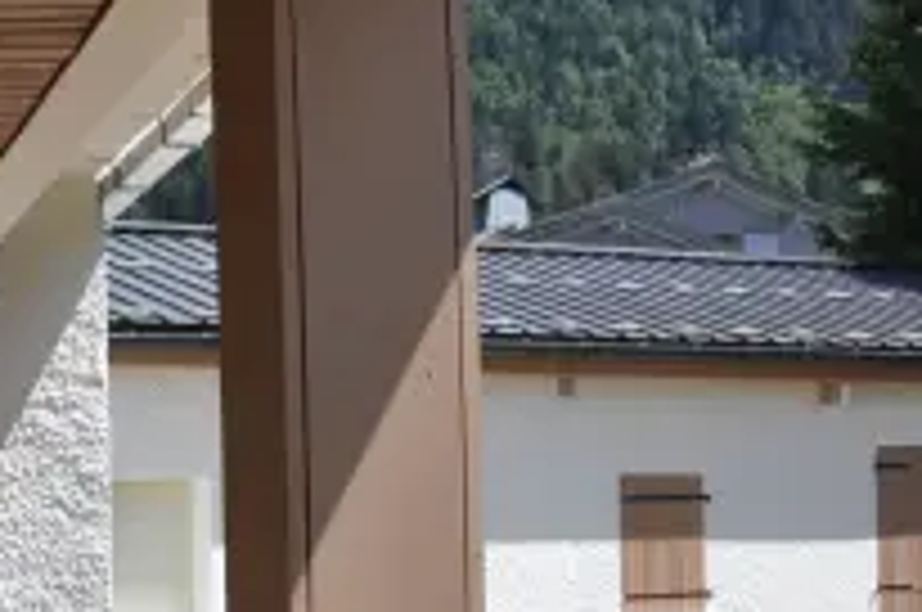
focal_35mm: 79
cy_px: 538
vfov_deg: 17.0
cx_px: -229
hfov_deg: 23.2
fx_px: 2020
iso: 500
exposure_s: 1/500
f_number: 11
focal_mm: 18
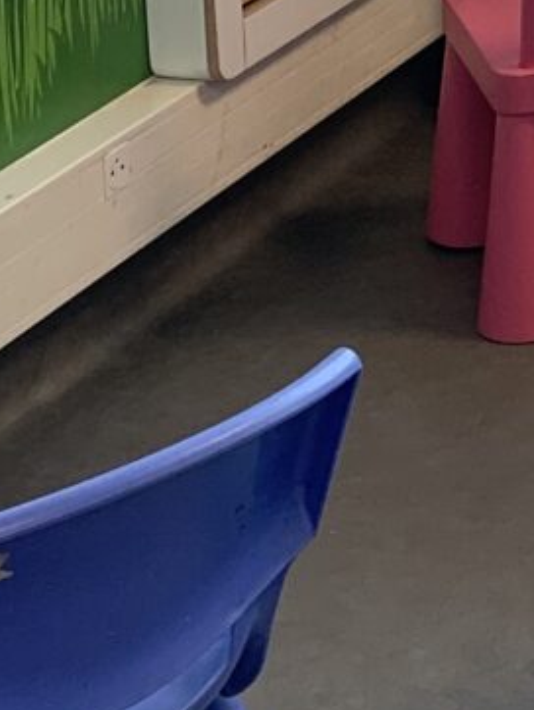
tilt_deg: -12.5
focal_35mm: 147
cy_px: -204
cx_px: 1037
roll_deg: +0.2
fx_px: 3020
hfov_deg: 9.5
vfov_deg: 13.0
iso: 40
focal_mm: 4.25
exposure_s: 1/121
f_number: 1.8
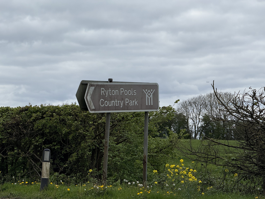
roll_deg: -0.3
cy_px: 100
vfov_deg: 12.3
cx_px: 132
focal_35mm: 120
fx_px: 919
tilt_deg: +3.0
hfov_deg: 16.4
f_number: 2.8
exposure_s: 1/1773
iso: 50
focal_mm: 15.66
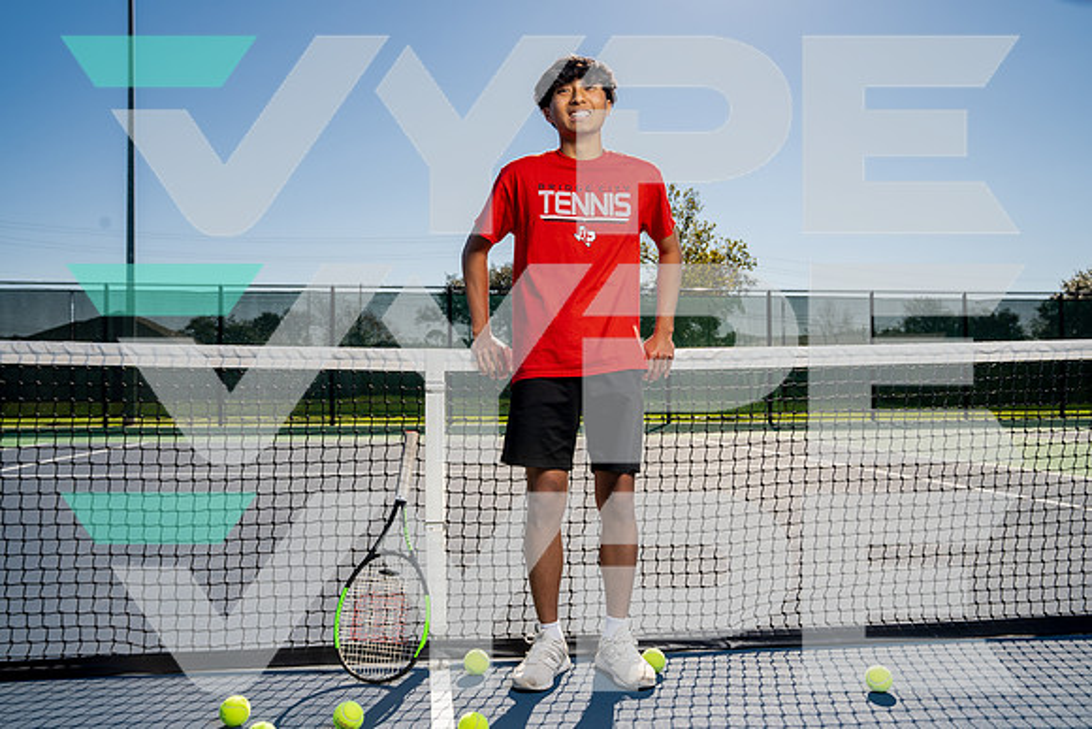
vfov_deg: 41.7
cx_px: 555
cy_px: 359
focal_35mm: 32
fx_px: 957
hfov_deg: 59.4
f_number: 8
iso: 100
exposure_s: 1/250
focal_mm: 31
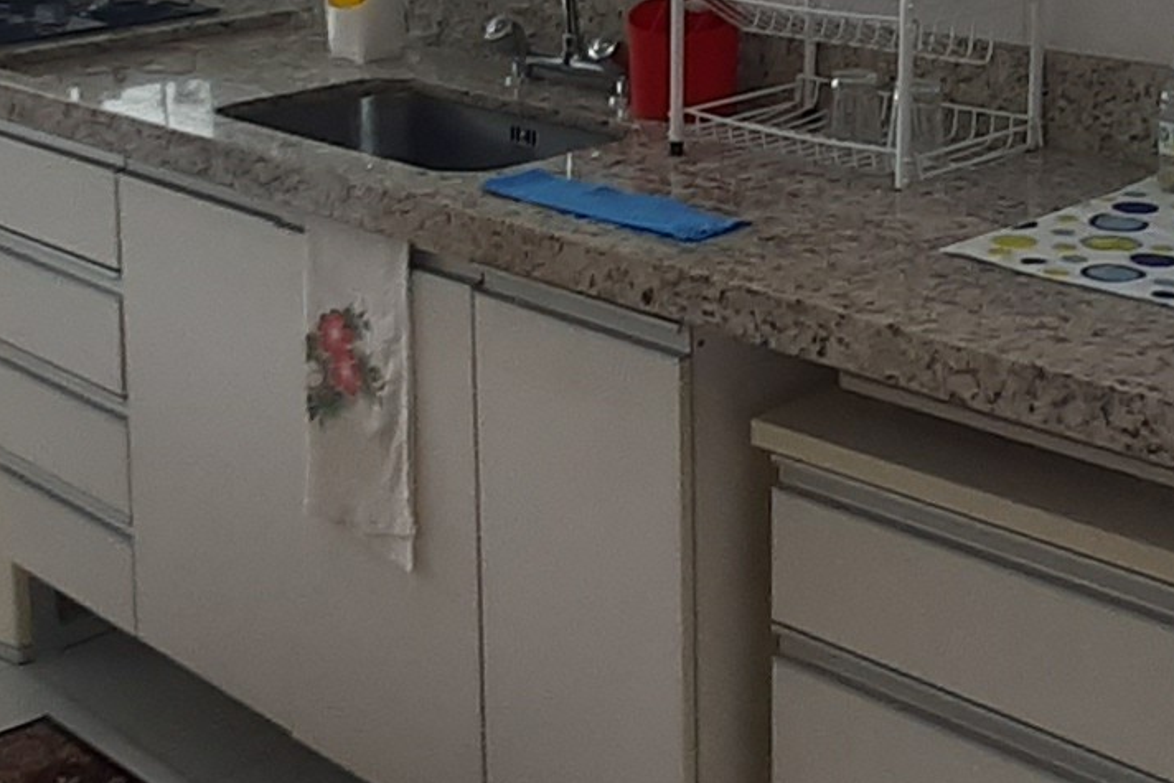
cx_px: 539
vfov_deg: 21.0
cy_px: -41
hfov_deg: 32.4
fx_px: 2022
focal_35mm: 62
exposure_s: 1/40
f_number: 2.2
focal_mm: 1.42
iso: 40
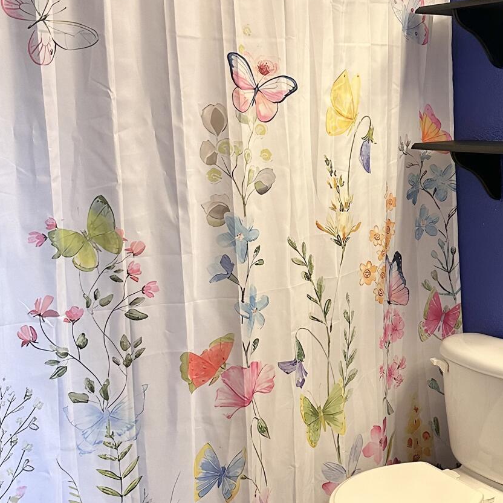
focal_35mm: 51
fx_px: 838
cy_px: 218
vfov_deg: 33.3
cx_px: 381
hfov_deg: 32.7
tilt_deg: -7.9
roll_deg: +0.1
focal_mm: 6.86
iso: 320
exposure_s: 1/60
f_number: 1.78
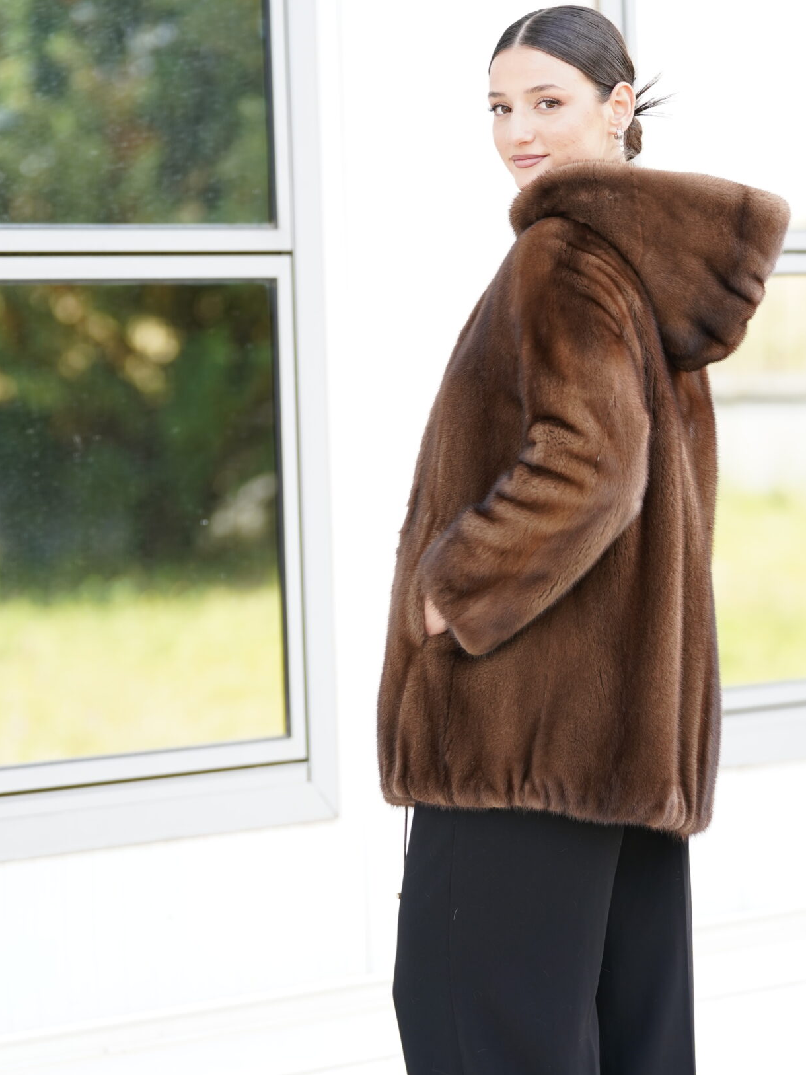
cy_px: 618
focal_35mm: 171
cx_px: 370
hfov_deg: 8.7
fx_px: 5309
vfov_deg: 11.6
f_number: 2.8
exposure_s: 1/250
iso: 250
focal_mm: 113
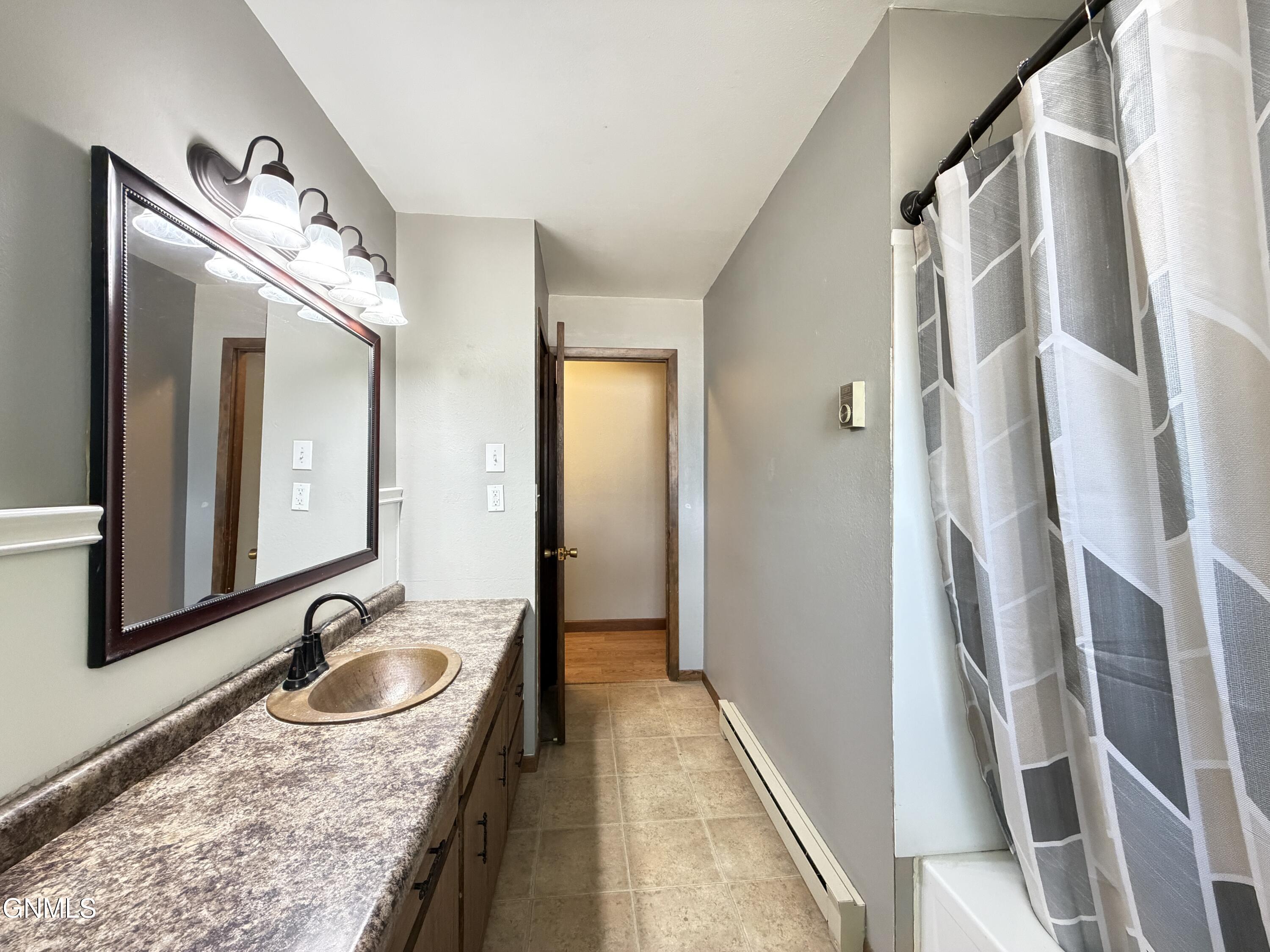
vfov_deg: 85.7
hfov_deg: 102.1
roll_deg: +0.4
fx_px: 514
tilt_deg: +0.1
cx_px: 635
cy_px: 476
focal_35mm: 14
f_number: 2.2
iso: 640
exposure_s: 1/60
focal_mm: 2.22
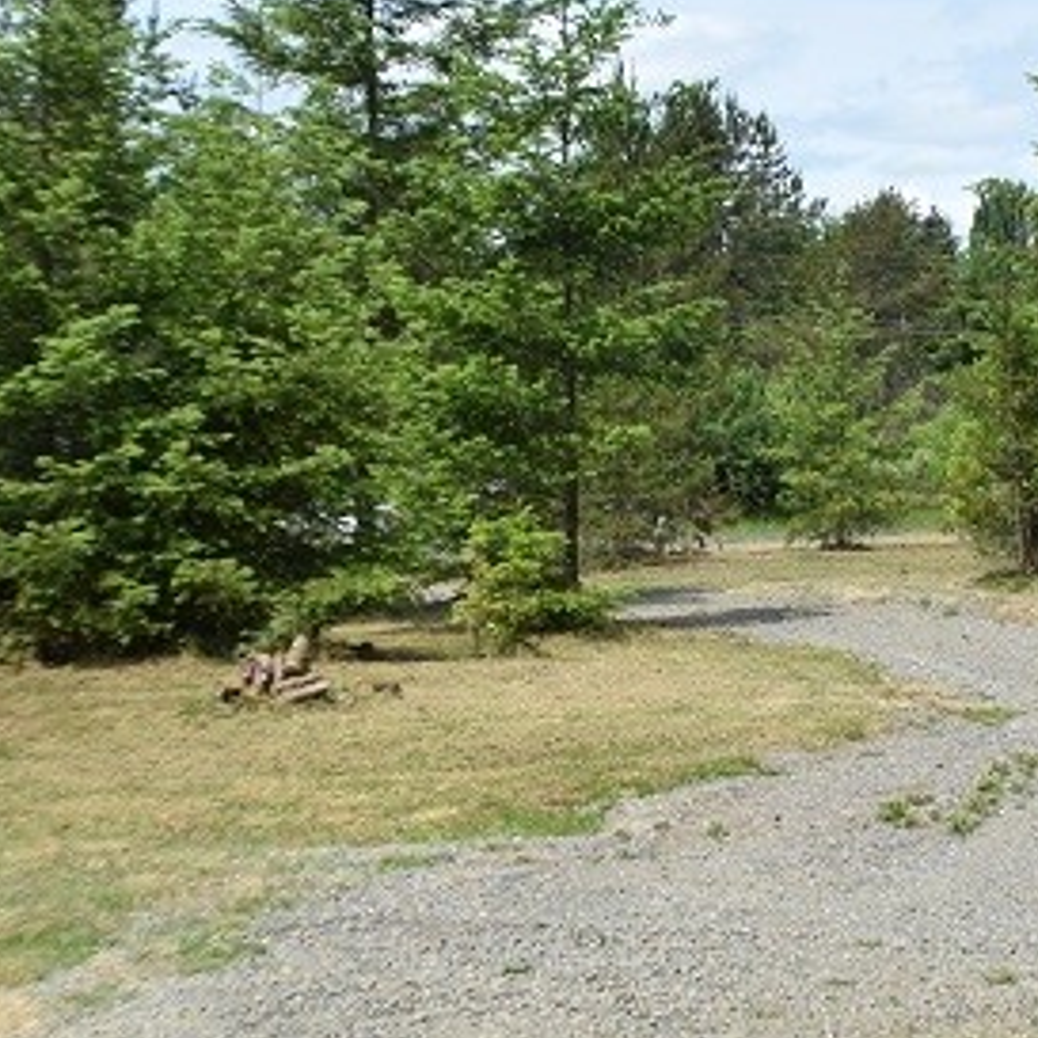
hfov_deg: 15.2
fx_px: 3847
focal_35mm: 113
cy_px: 555
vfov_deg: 15.4
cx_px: 875
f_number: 5.6
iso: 400
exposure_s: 1/1600
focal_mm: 27
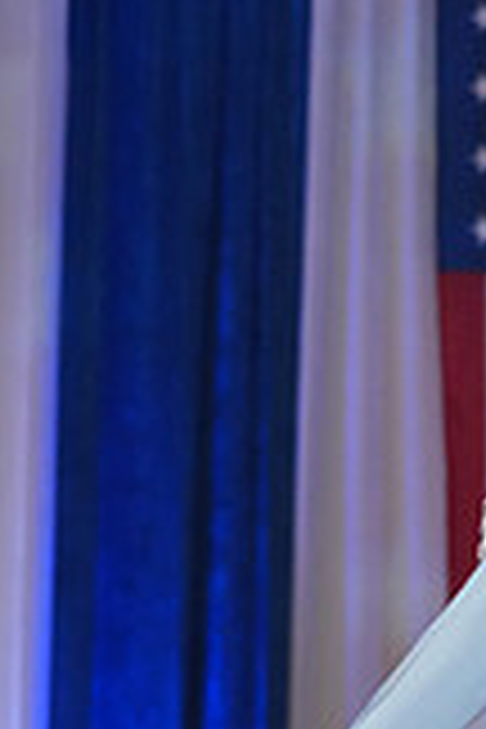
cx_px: 790
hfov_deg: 3.6
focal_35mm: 375
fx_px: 7593
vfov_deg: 5.5
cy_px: 1004
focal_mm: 105
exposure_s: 1/400
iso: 3200
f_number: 4
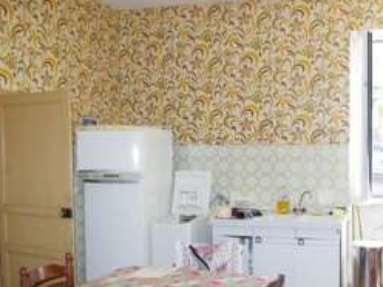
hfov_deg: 45.0
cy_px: 182
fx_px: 454
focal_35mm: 41
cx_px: 261
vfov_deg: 34.9
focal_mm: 18
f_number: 7.1
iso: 3200
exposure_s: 1/180
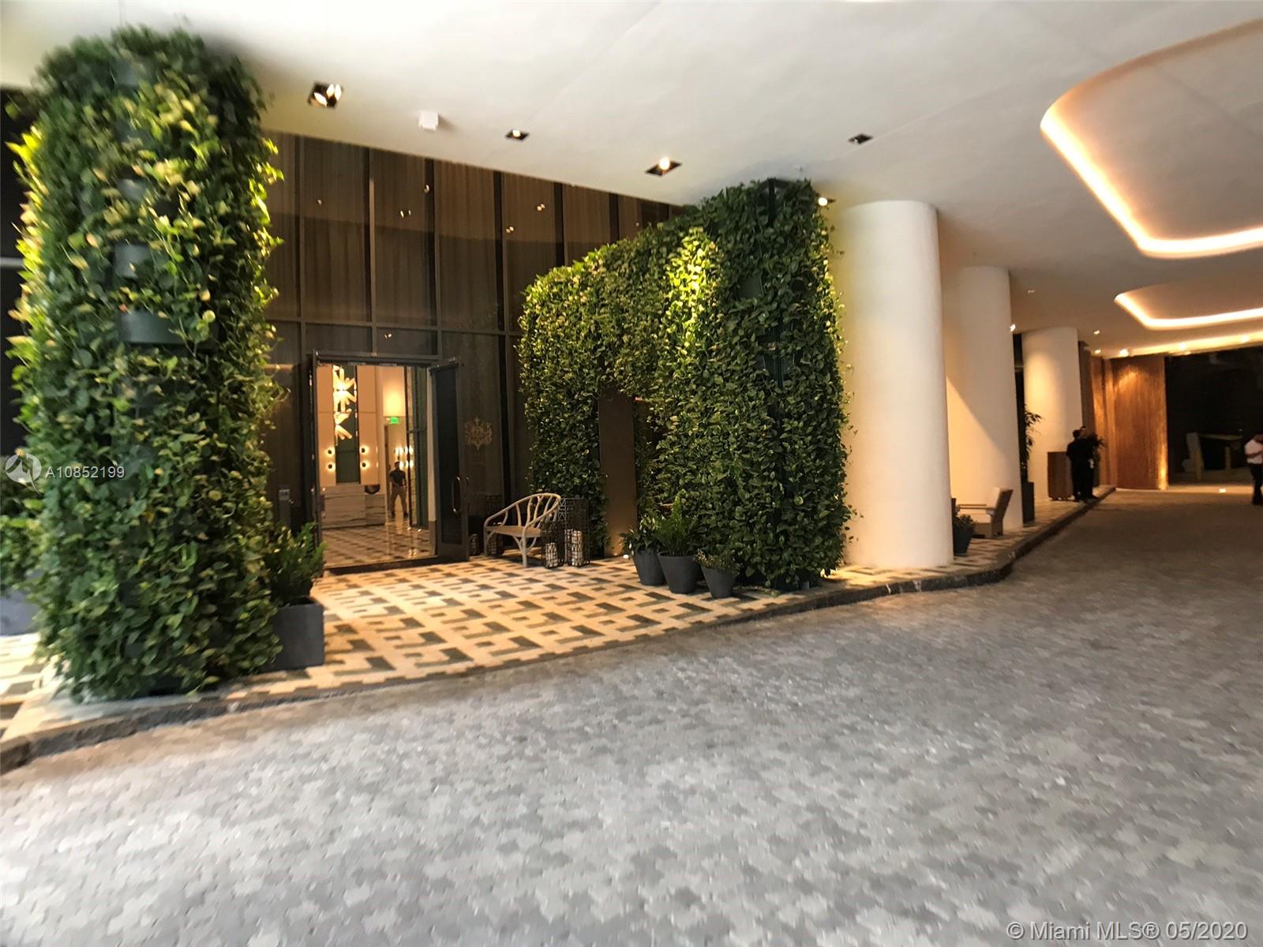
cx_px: 632
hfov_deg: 63.4
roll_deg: +1.6
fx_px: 1022
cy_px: 474
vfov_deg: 49.7
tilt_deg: +0.6
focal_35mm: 28
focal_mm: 3.99
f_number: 1.8
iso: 40
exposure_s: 1/17
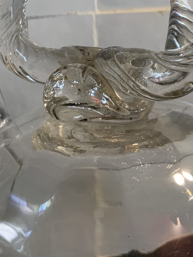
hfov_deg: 28.0
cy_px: 55
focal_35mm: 52
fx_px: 386
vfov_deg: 35.7
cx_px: 93
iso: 50
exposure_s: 1/100
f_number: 1.8
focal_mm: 3
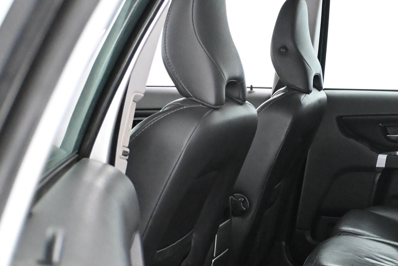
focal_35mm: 70
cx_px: 379
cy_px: 168
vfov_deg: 19.4
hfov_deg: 27.5
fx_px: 774
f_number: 4.2
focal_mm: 23
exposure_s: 1/60
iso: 7200
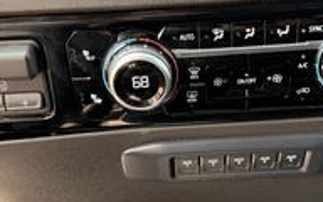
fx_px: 467
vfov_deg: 24.4
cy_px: 111
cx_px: 185
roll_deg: +2.2
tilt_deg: -30.8
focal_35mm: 53
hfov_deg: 38.1
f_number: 1.78
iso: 200
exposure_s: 1/98
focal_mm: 6.76
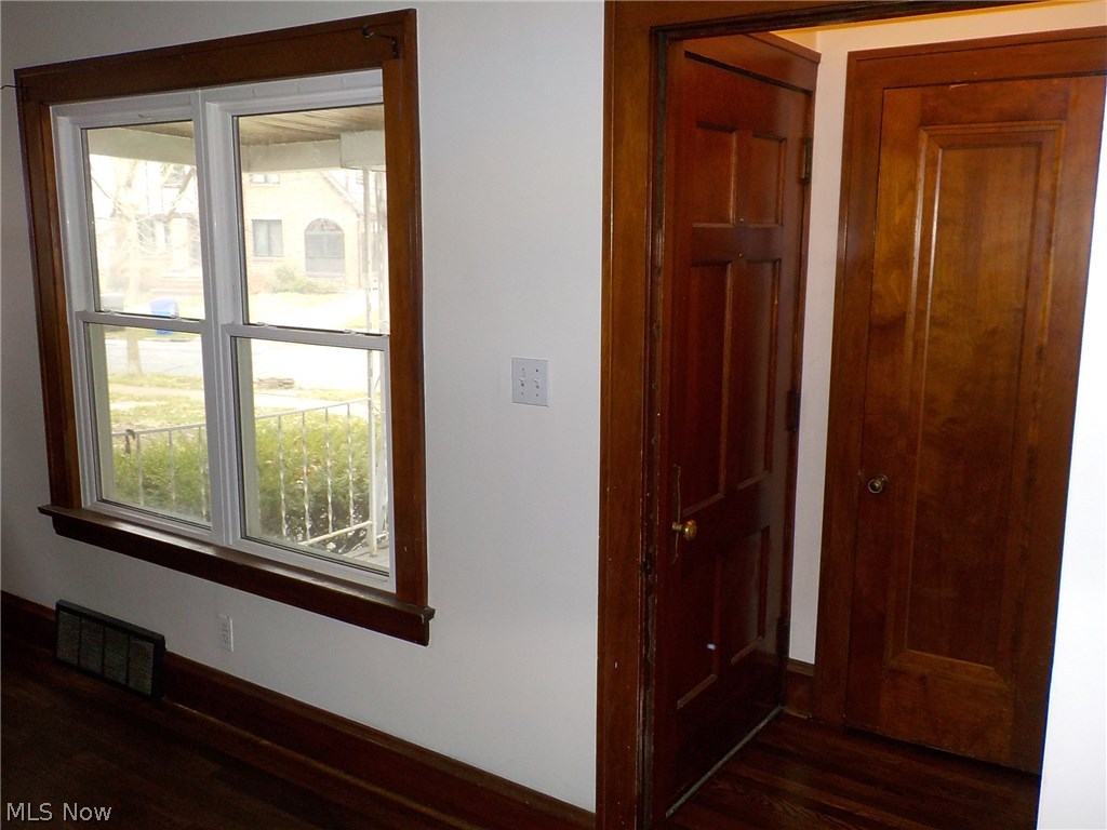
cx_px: 554
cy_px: 415
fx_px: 959
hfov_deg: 60.0
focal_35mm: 30
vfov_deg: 46.8
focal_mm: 4.1
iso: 200
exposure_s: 1/30
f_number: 3.3
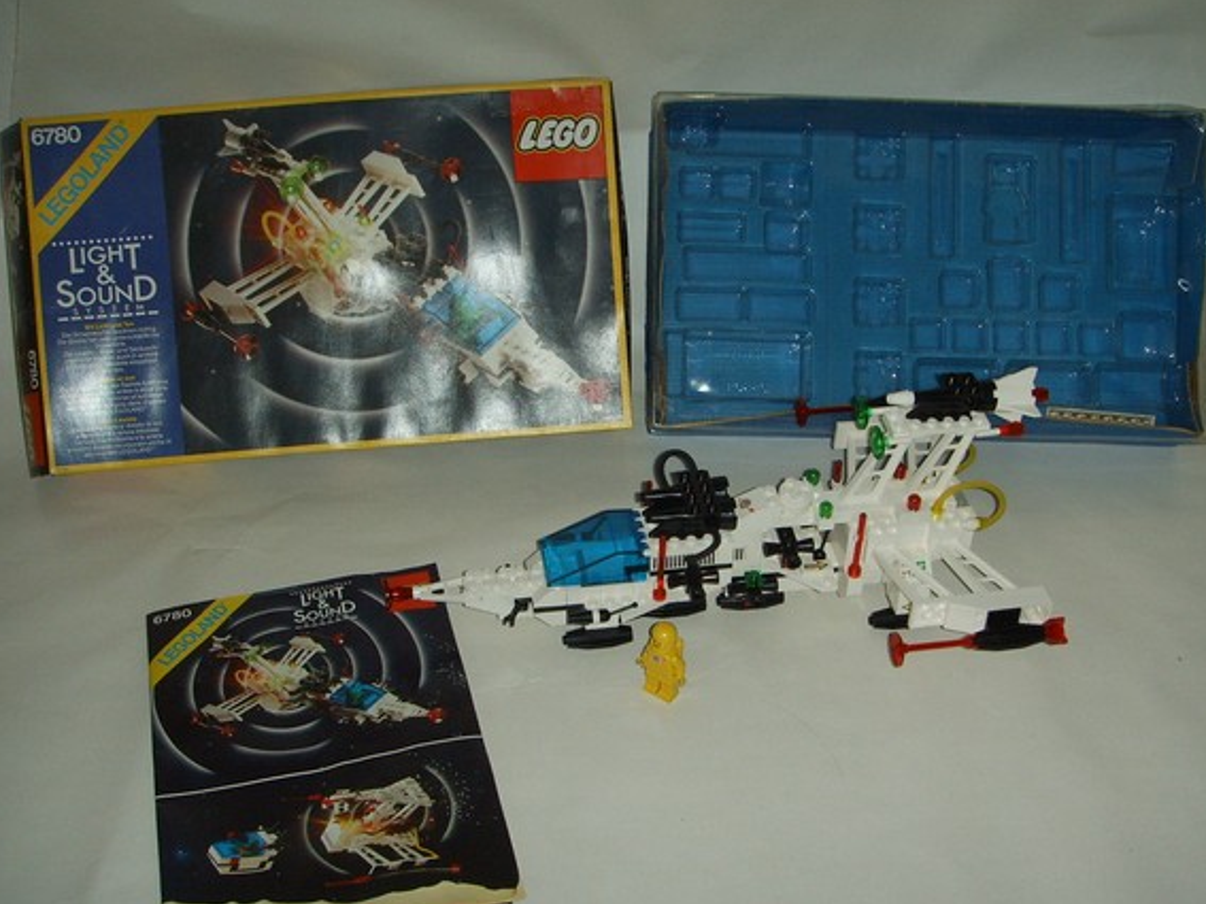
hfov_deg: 43.0
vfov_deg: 32.8
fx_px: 1533
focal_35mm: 44
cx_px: 613
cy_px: 498
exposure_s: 1/45
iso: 100
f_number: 3.5
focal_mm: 6.6
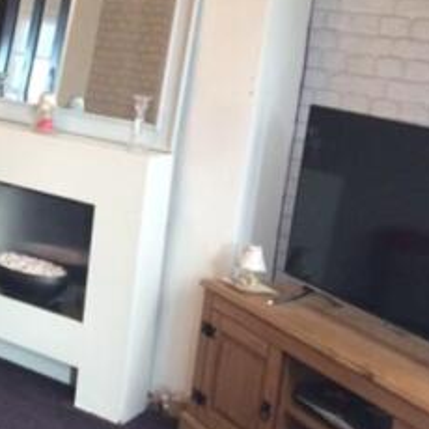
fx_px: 911
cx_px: -31
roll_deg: -7.7
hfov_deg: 24.8
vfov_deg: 25.9
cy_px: 66
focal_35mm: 65
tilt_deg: -3.2
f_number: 2.2
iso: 250
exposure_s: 1/33
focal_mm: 4.15
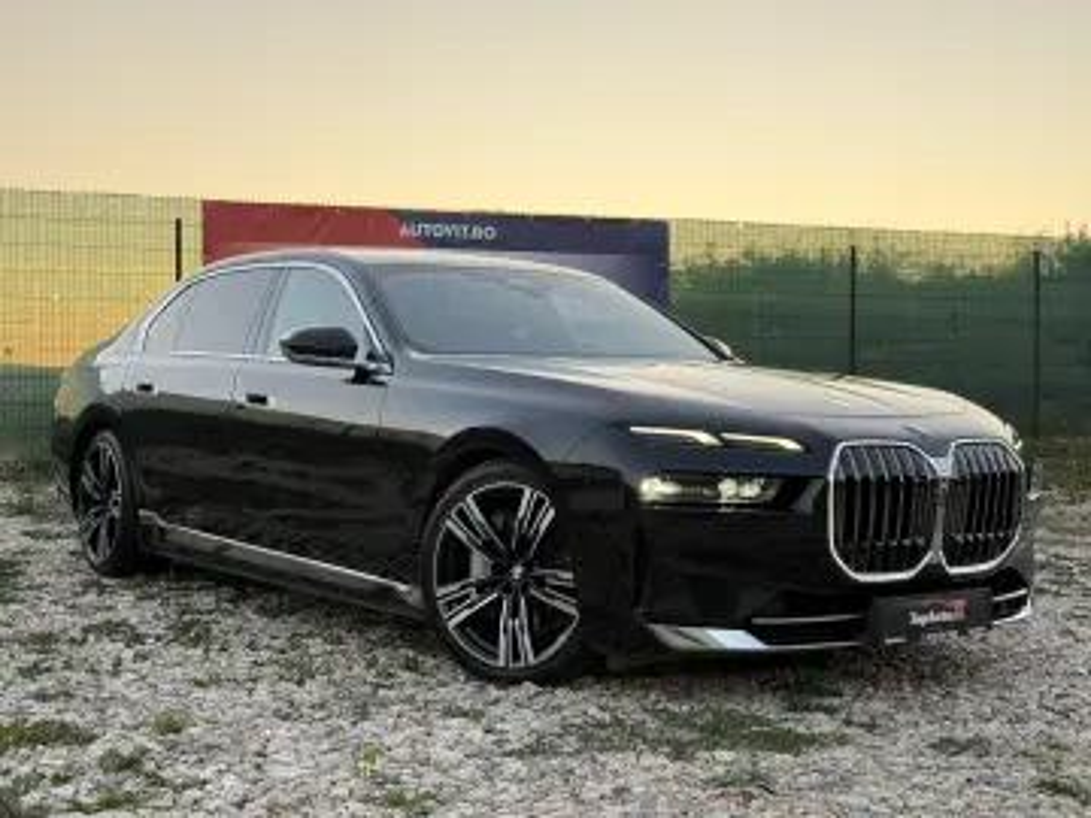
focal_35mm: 48
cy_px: 409
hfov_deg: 39.7
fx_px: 1513
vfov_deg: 30.3
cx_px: 546
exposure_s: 1/120
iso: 64
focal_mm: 6.76
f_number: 1.78
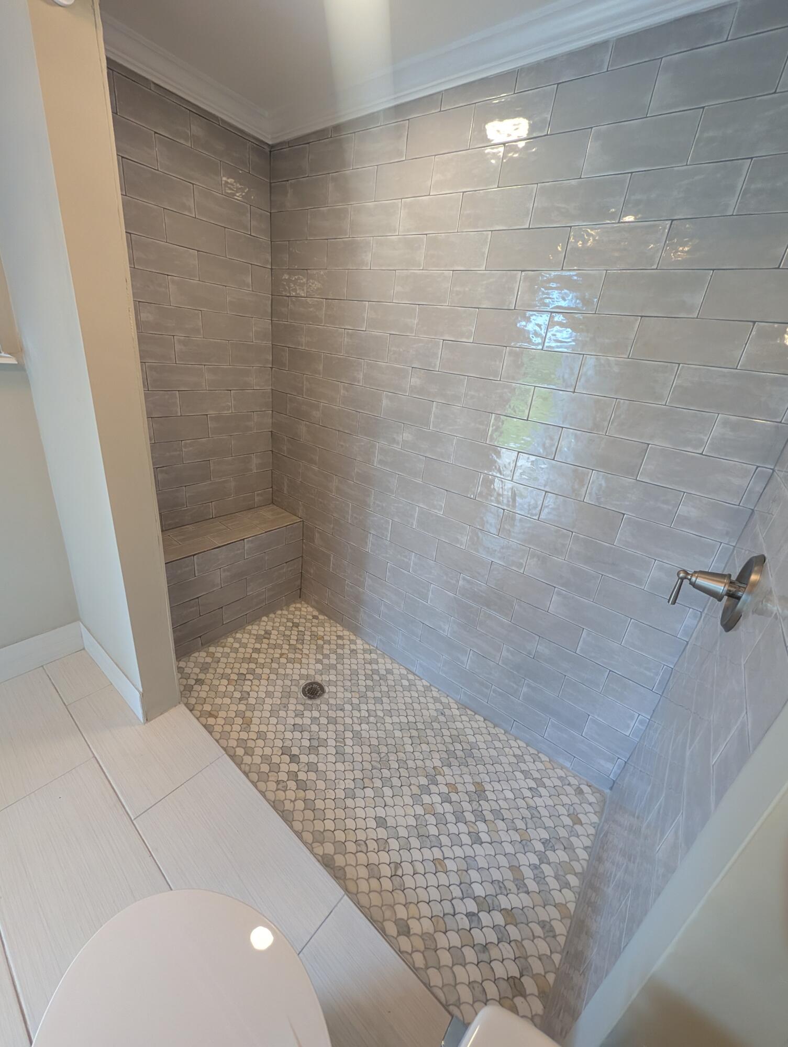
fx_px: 363
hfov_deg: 94.6
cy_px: 524
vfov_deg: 110.5
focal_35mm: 12
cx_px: 394
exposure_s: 1/120
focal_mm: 2.02
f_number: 1.7
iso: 176
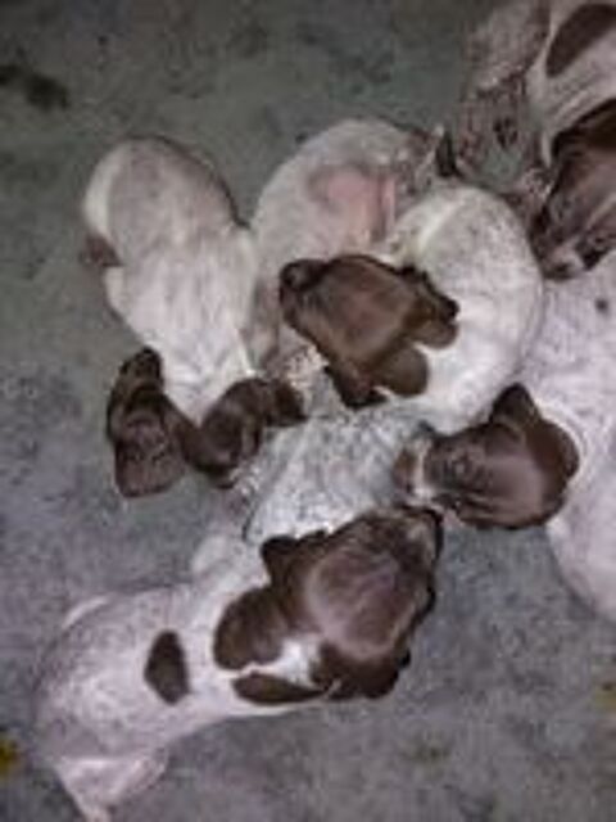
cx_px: 308
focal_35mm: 25
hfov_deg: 54.9
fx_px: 593
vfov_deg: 69.4
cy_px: 411
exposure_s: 1/100
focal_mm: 5.23
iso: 200
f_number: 1.8
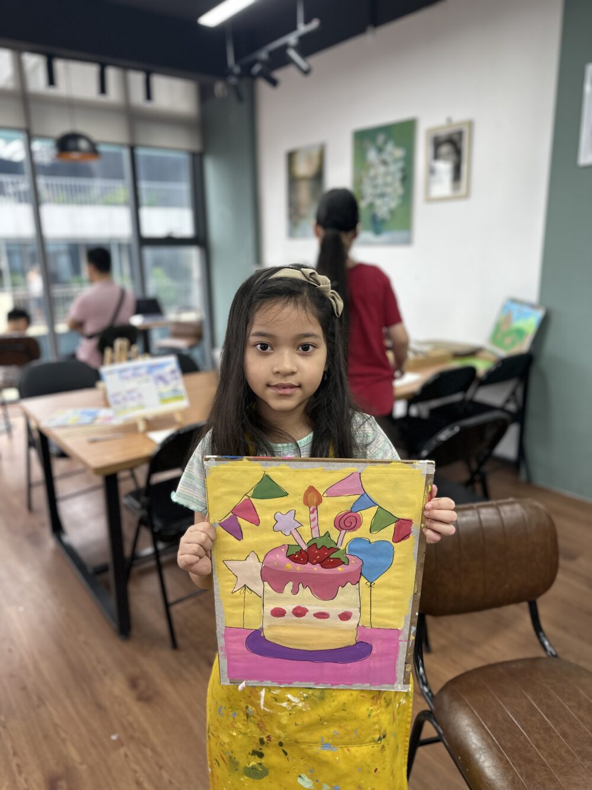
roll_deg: +0.6
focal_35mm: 24
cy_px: 395
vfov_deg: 71.6
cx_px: 296
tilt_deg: -13.8
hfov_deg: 56.8
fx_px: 547
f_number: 1.78
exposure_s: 1/100
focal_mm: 6.86
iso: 100
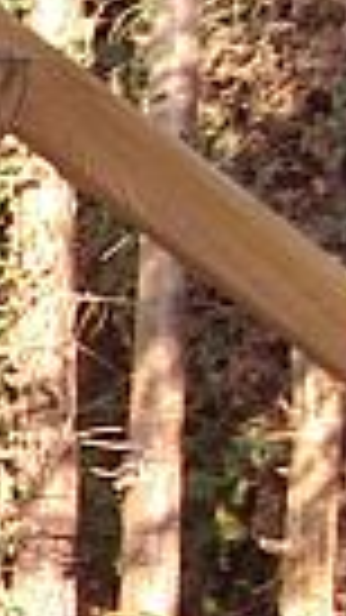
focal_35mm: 193
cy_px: 513
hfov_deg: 5.6
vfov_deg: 11.1
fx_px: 3150
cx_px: -899
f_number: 2.6
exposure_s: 1/160
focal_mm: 5.8
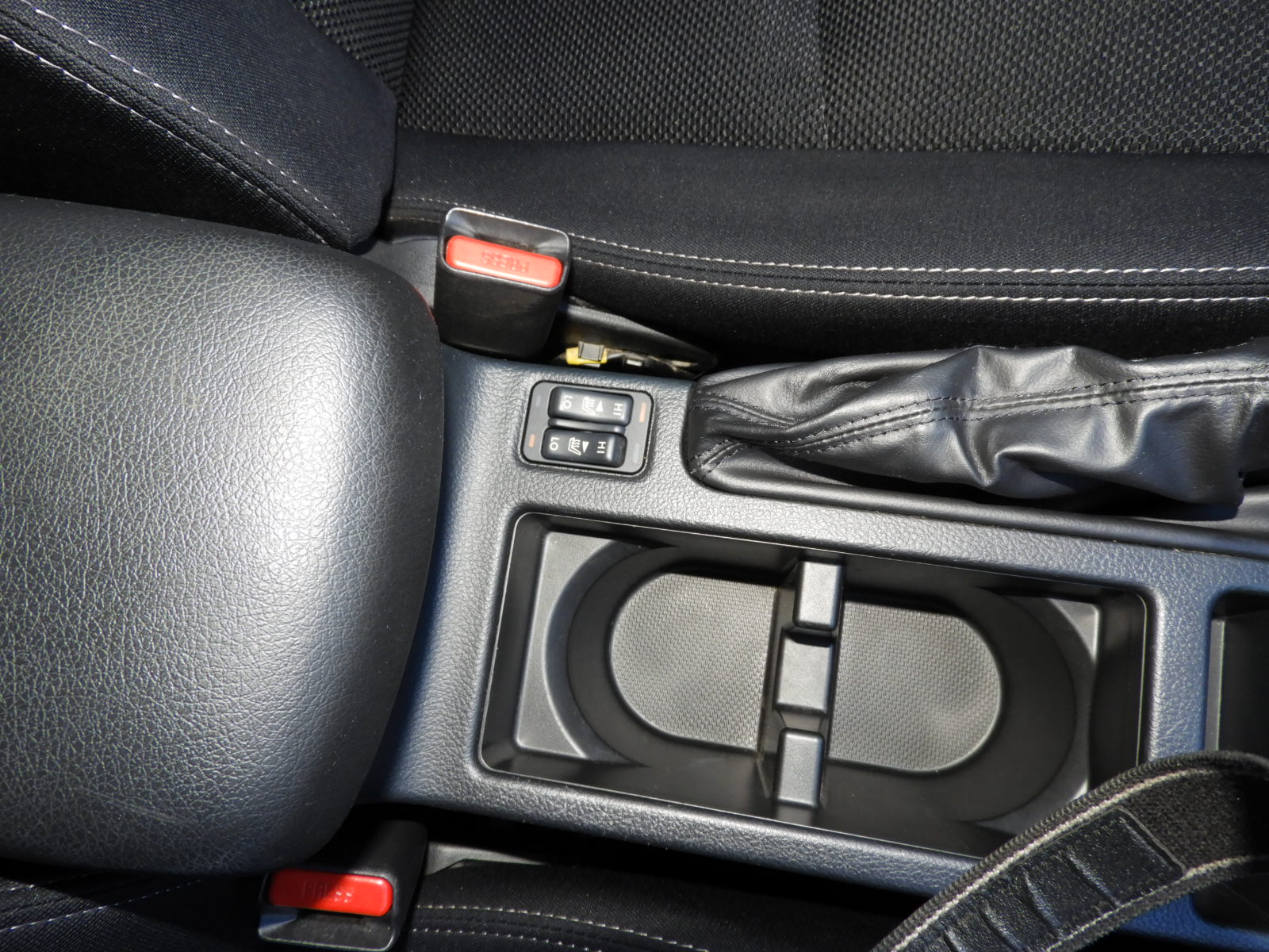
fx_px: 880
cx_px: 634
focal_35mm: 24
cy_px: 476
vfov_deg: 56.8
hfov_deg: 71.6
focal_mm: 4.3
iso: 200
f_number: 3.3
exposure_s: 1/100
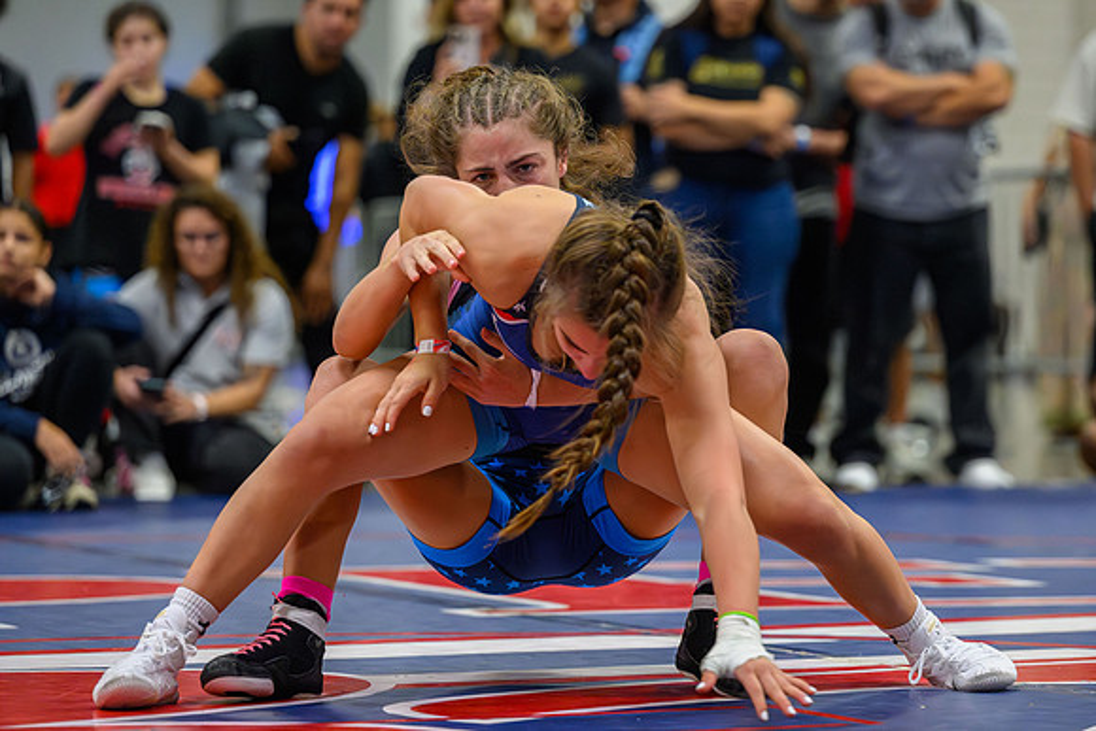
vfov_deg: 9.2
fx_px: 4554
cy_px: 264
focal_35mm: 150
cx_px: 640
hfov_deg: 13.7
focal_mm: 115
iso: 10000
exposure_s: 1/800
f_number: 2.8
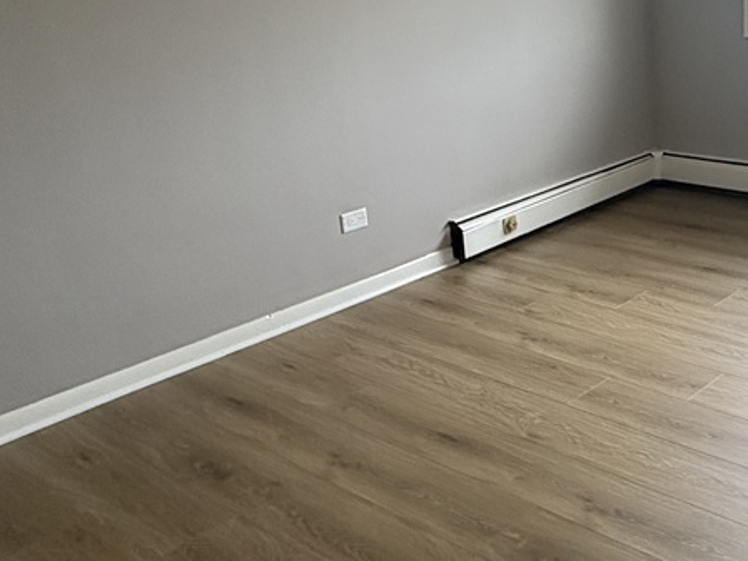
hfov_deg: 40.0
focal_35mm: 45
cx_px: 619
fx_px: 972
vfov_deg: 31.8
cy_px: 172
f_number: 2.2
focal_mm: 2.22
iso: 125
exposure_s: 1/120
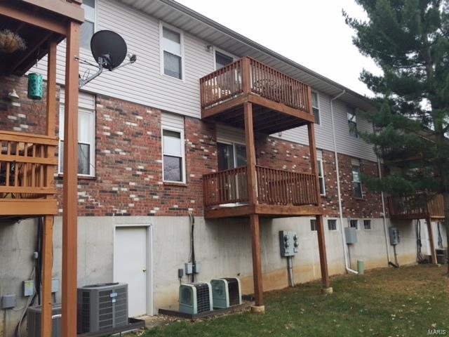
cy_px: 168
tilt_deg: +12.1
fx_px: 376
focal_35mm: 29
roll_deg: +2.2
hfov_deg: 61.7
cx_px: 224
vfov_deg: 48.2
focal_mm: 4.15
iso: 32
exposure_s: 1/316
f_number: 2.2
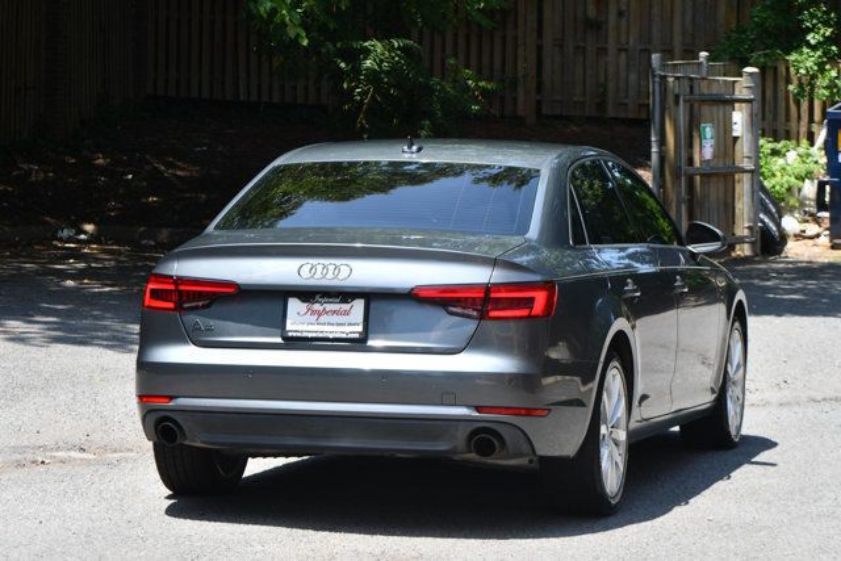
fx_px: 2874
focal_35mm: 123
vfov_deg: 11.2
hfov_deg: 16.6
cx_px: 420
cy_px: 280
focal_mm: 82
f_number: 8
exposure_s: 1/250
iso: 160
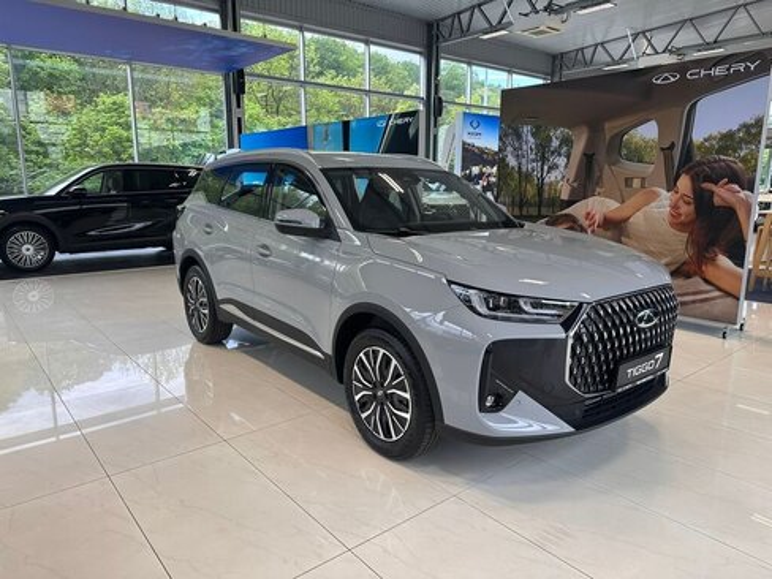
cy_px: 290
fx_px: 535
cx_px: 386
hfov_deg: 71.6
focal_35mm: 24
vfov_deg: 56.8
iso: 80
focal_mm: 6.86
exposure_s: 1/262
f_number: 1.78
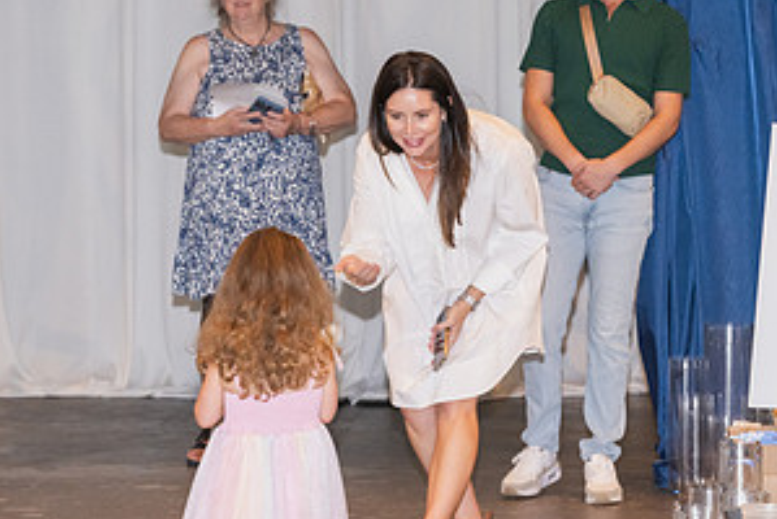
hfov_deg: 11.2
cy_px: 305
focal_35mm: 184
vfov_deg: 7.5
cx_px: 460
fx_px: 3975
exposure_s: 1/60
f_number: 5.6
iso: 1600
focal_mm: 94
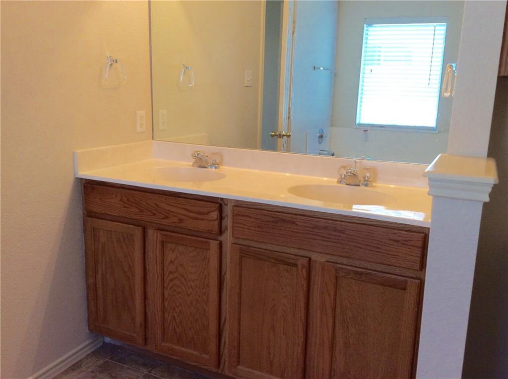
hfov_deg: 56.9
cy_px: 190
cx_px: 254
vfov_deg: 44.0
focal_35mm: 32
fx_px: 469
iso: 32
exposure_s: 1/30
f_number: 2.4
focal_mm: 3.3
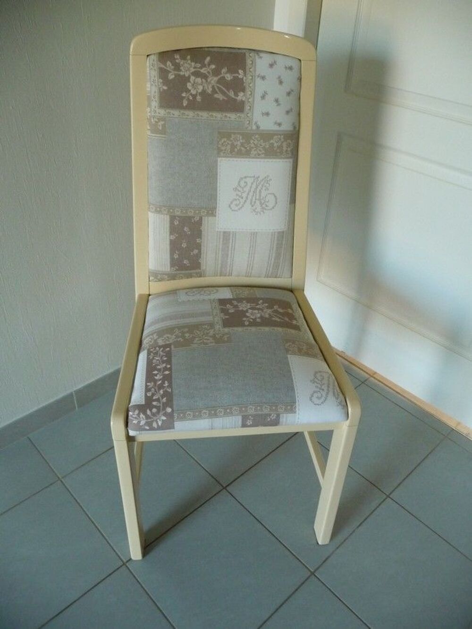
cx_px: 236
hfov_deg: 49.8
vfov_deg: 63.4
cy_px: 314
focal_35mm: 28
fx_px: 509
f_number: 3.3
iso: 320
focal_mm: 4.7
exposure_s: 1/30
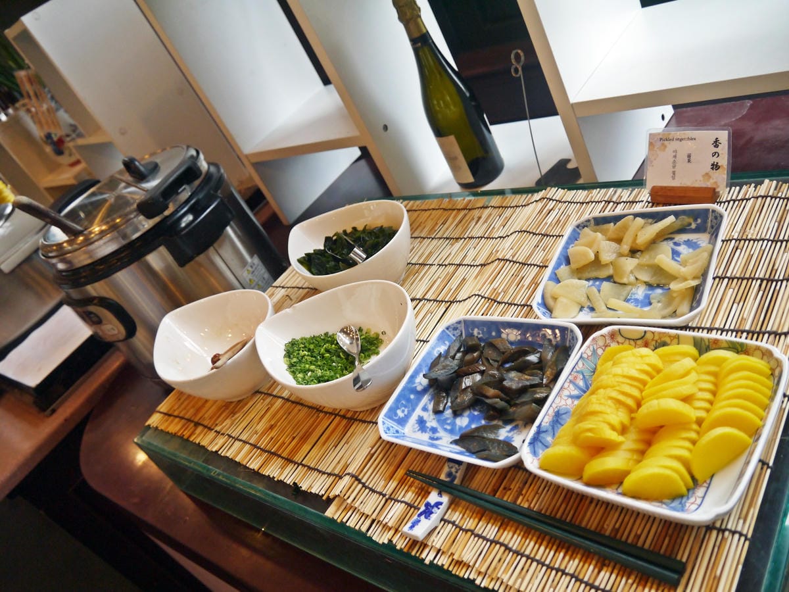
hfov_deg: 63.4
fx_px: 638
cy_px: 296
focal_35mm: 28
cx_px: 394
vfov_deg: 49.7
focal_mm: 14
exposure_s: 1/125
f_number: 3.5
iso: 400
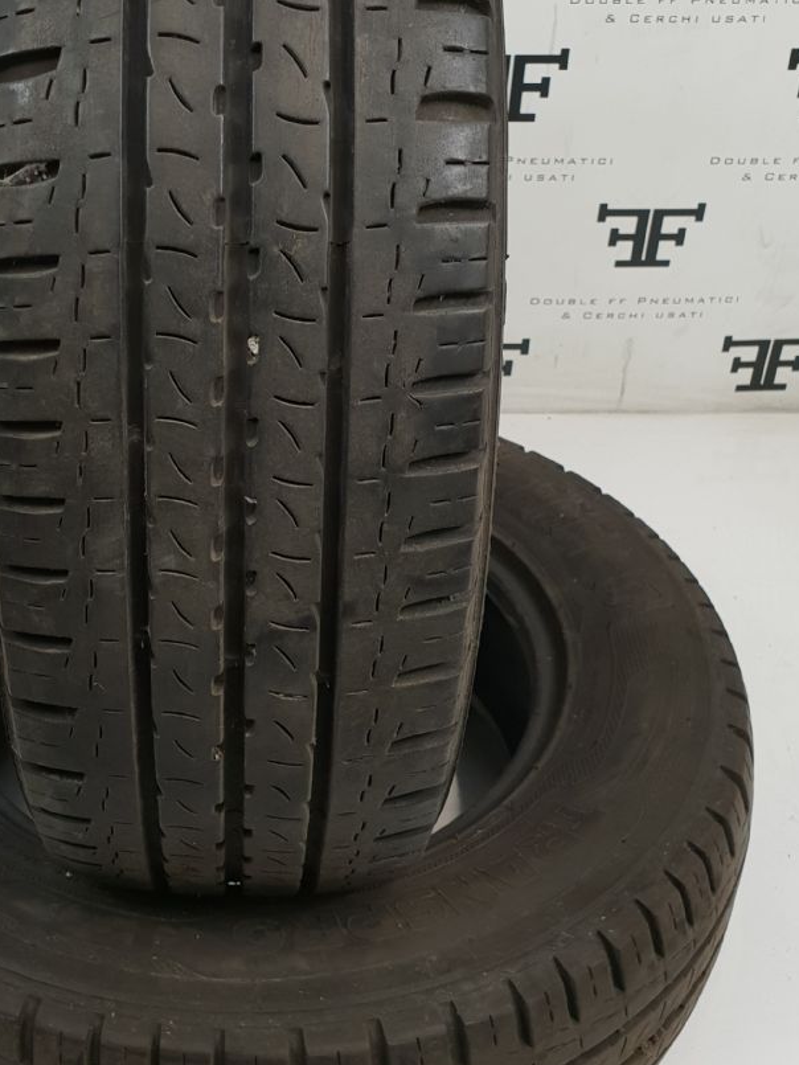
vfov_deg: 44.6
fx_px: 1292
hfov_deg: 33.9
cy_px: 434
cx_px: 235
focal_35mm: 42
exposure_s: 1/50
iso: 125
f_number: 2.4
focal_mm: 4.3
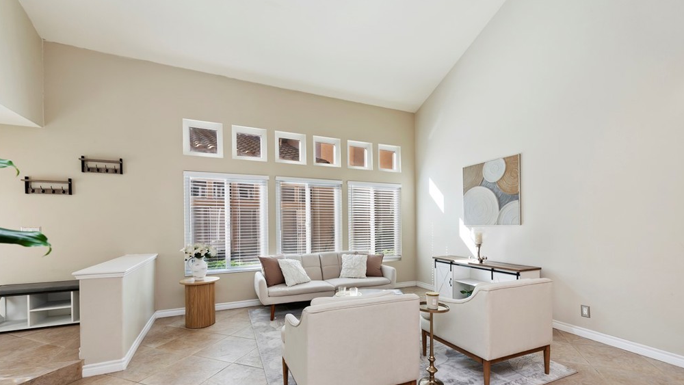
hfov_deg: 103.0
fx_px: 272
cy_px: 217
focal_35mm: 15
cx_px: 347
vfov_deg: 70.3
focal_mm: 14
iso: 500
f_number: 10
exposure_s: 1/40
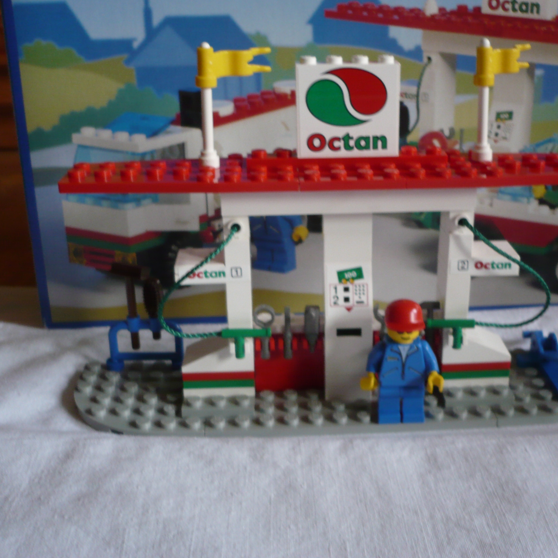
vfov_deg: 40.0
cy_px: 274
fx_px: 766
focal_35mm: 42
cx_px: 327
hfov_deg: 39.9
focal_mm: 5.8
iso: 160
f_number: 2.8
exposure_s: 1/30
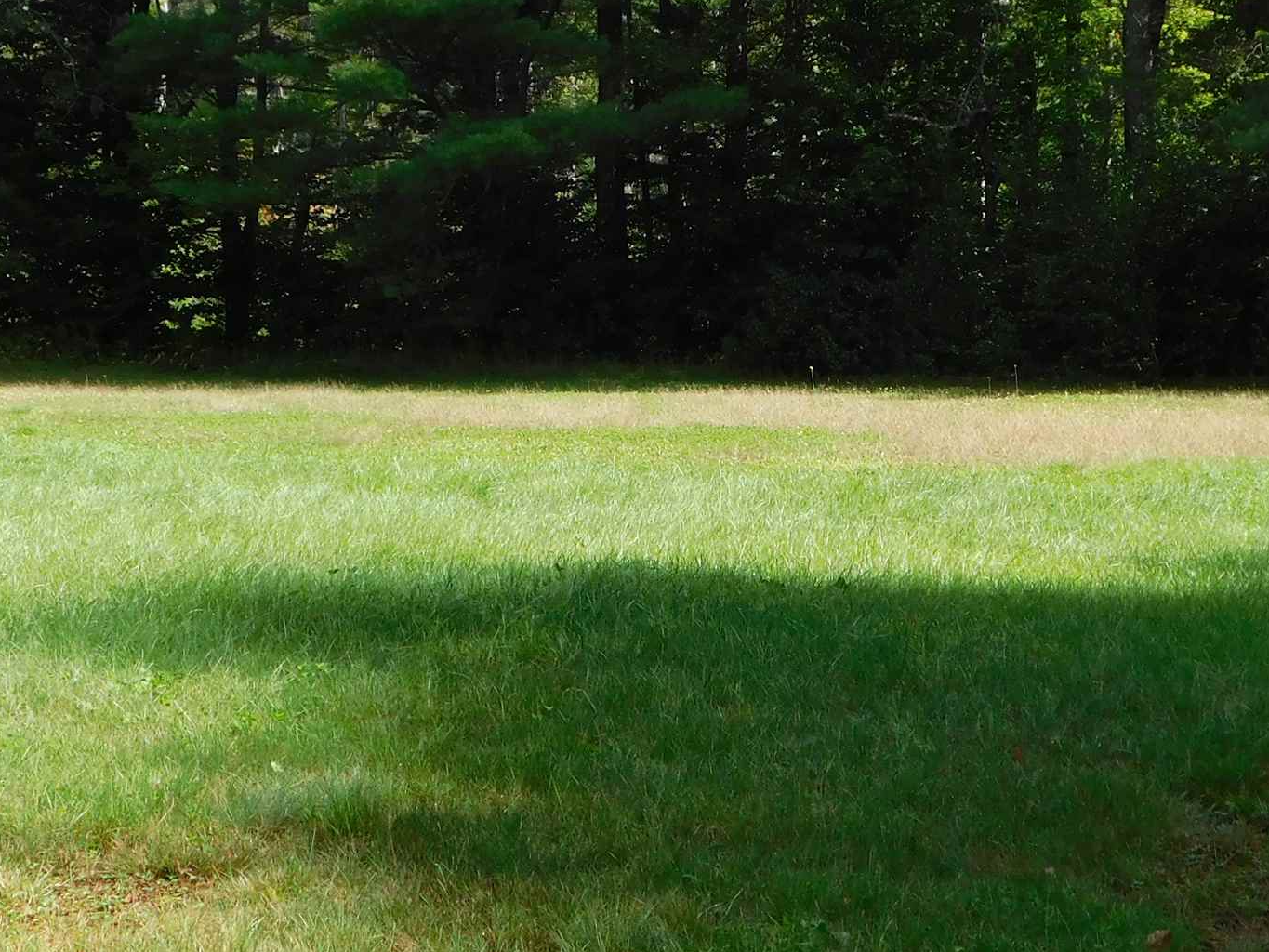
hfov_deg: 21.7
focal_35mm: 90
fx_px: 3300
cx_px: 739
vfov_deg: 16.3
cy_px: 247
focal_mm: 7.1
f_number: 3.6
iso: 125
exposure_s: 1/500
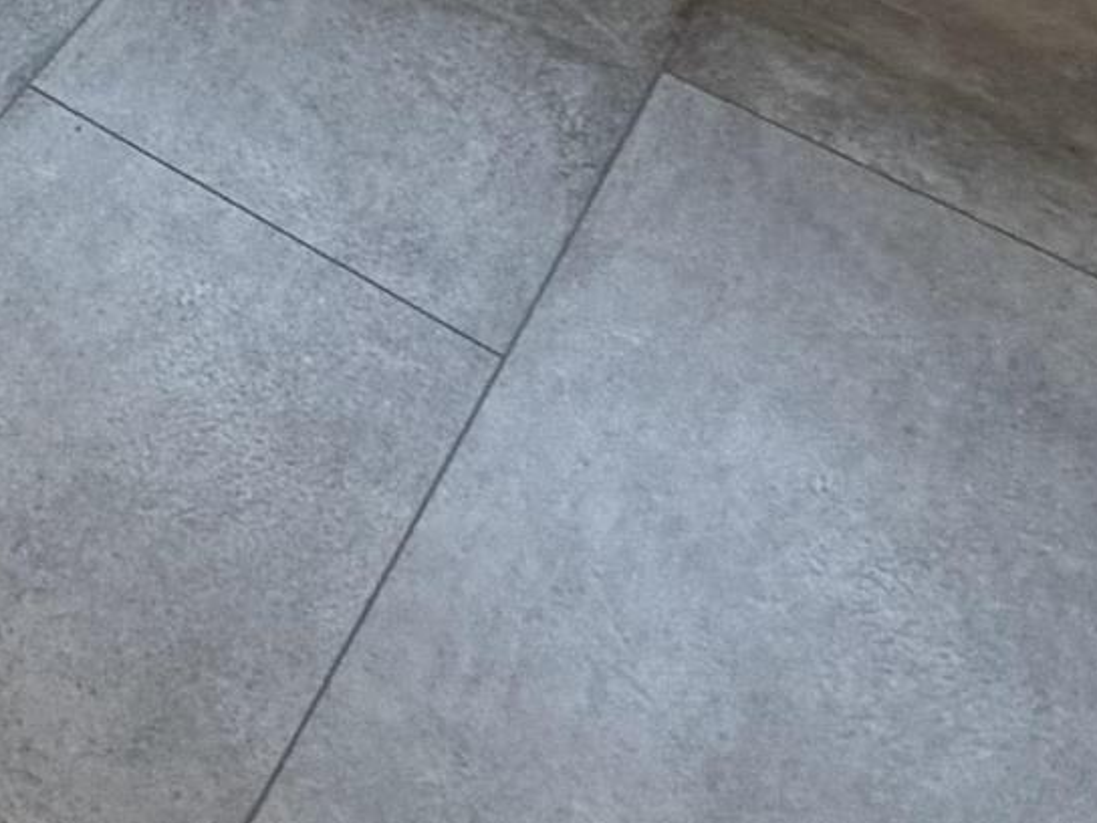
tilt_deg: -8.8
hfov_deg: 20.0
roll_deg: +0.2
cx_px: -716
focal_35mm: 79
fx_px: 2504
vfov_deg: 12.3
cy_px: -1422
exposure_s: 1/120
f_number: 2.2
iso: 250
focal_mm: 2.22
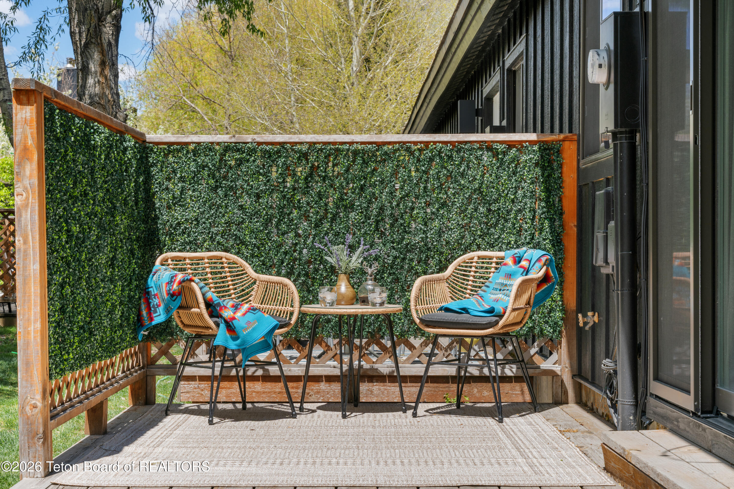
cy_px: 244
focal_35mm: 69
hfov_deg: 29.2
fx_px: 1407
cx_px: 367
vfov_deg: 19.7
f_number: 11
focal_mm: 69
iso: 250
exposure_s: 1/320
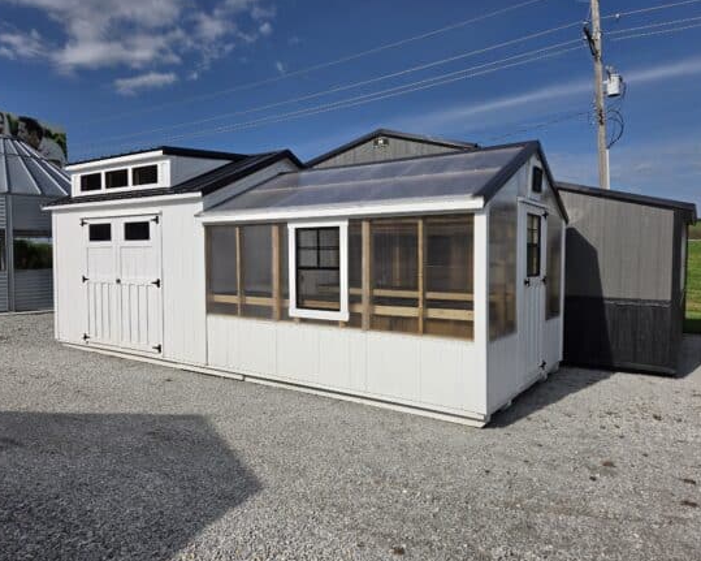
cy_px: 280
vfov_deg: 56.8
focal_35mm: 25
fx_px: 519
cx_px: 334
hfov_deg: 68.1
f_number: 1.8
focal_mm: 5.4
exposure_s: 1/7734
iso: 50
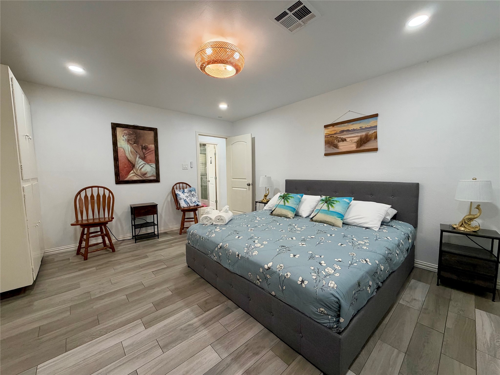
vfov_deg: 85.7
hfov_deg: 102.1
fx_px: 202
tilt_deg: -4.1
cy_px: 188
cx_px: 250
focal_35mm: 14
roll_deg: +0.4
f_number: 2.2
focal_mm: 2.22
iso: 250
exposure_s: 1/120
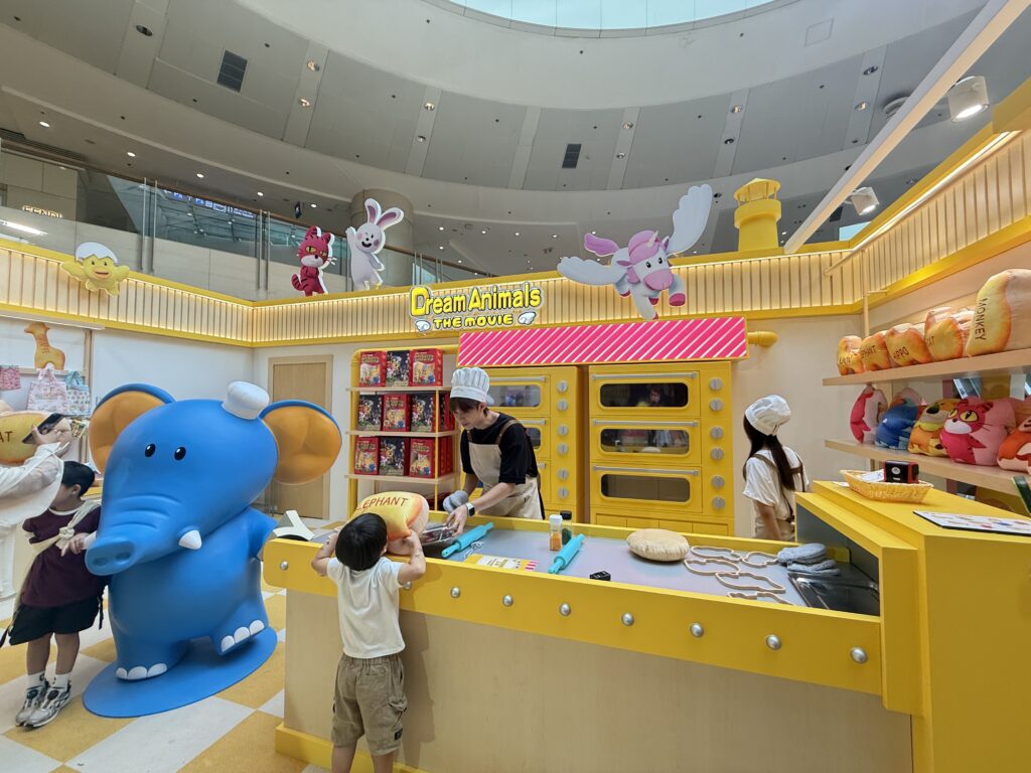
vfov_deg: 85.7
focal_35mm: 14
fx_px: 417
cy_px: 386
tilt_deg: +2.0
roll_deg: -0.3
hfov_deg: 102.1
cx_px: 516
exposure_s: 1/100
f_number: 2.2
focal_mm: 2.22
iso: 160
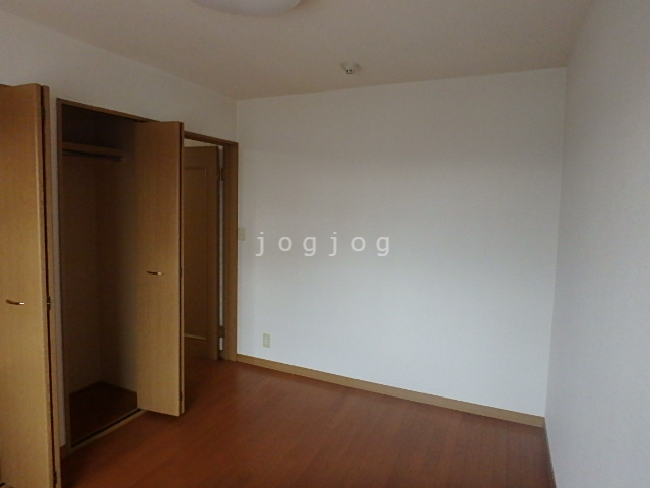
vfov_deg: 63.4
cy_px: 244
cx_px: 325
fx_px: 394
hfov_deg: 79.0
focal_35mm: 21
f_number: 3.5
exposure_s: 1/80
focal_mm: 3.7
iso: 800
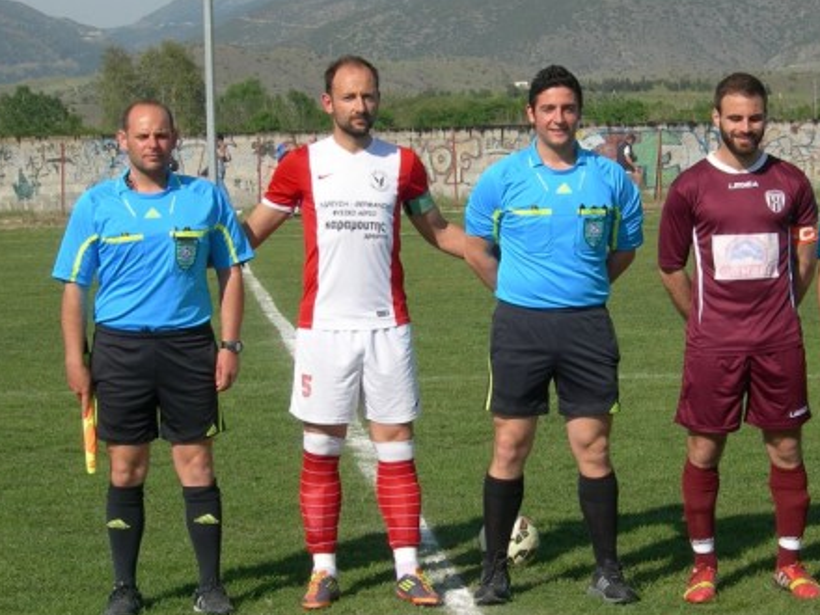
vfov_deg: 13.7
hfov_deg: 18.2
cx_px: 531
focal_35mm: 108
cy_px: 336
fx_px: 2558
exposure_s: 1/380
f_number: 6.3
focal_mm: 14.9
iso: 50
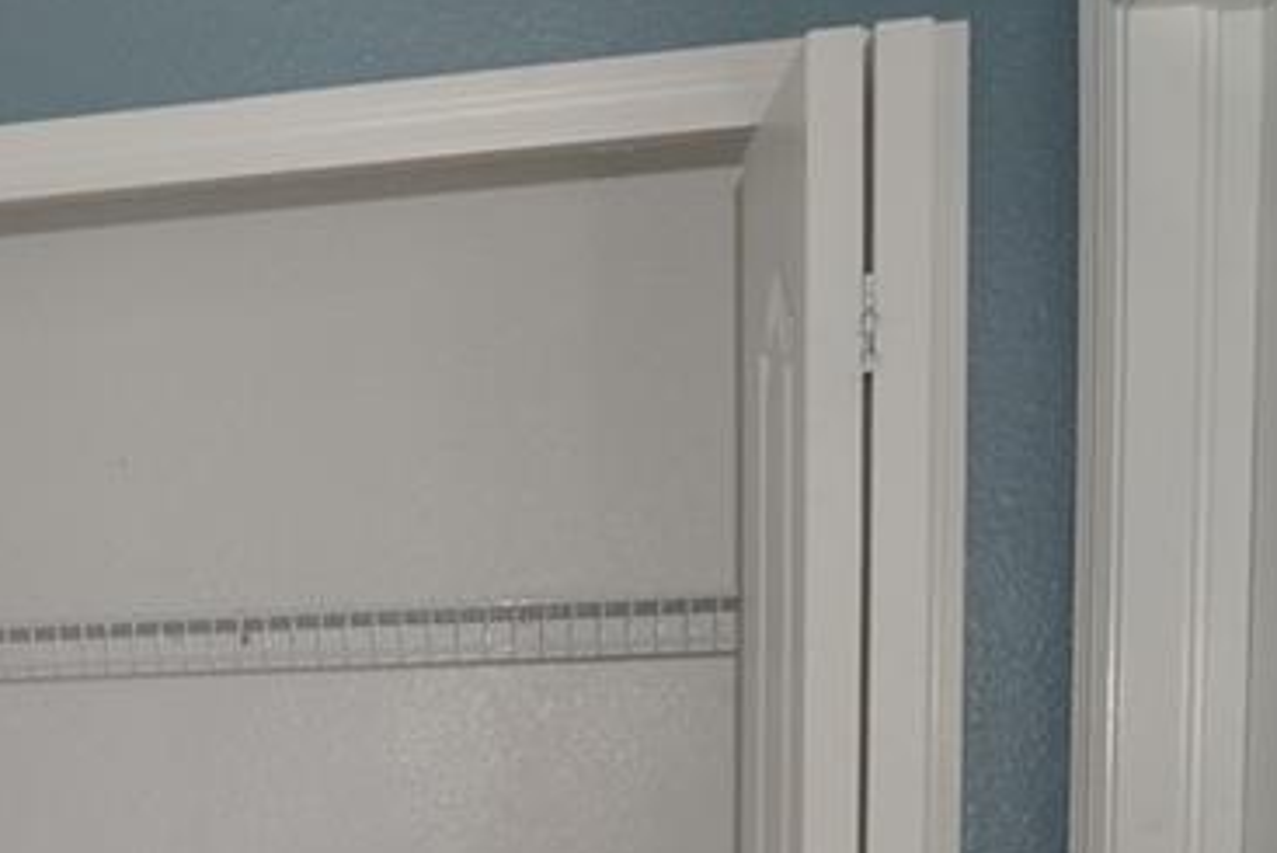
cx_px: -118
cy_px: 1003
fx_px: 2165
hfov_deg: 29.7
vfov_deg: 20.9
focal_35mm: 61
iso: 400
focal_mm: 14
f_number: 4
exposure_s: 1/60
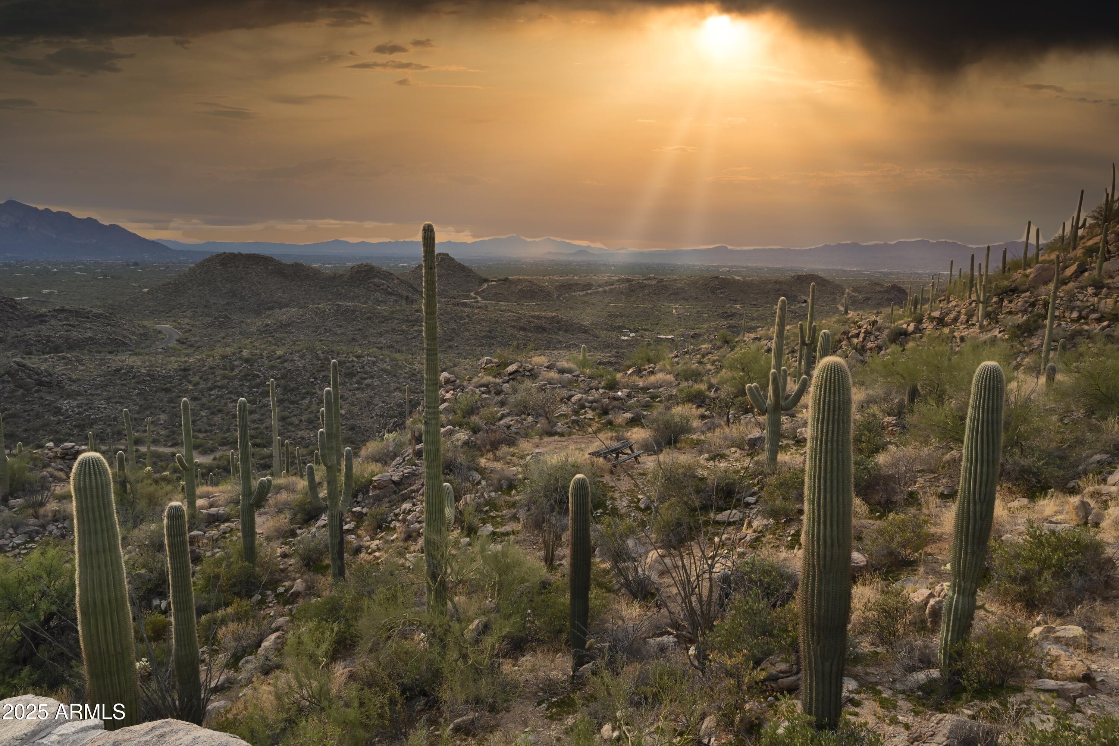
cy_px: 373
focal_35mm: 24
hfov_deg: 73.7
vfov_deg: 53.1
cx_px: 560
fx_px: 746
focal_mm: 24
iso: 320
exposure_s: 1/160
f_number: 14
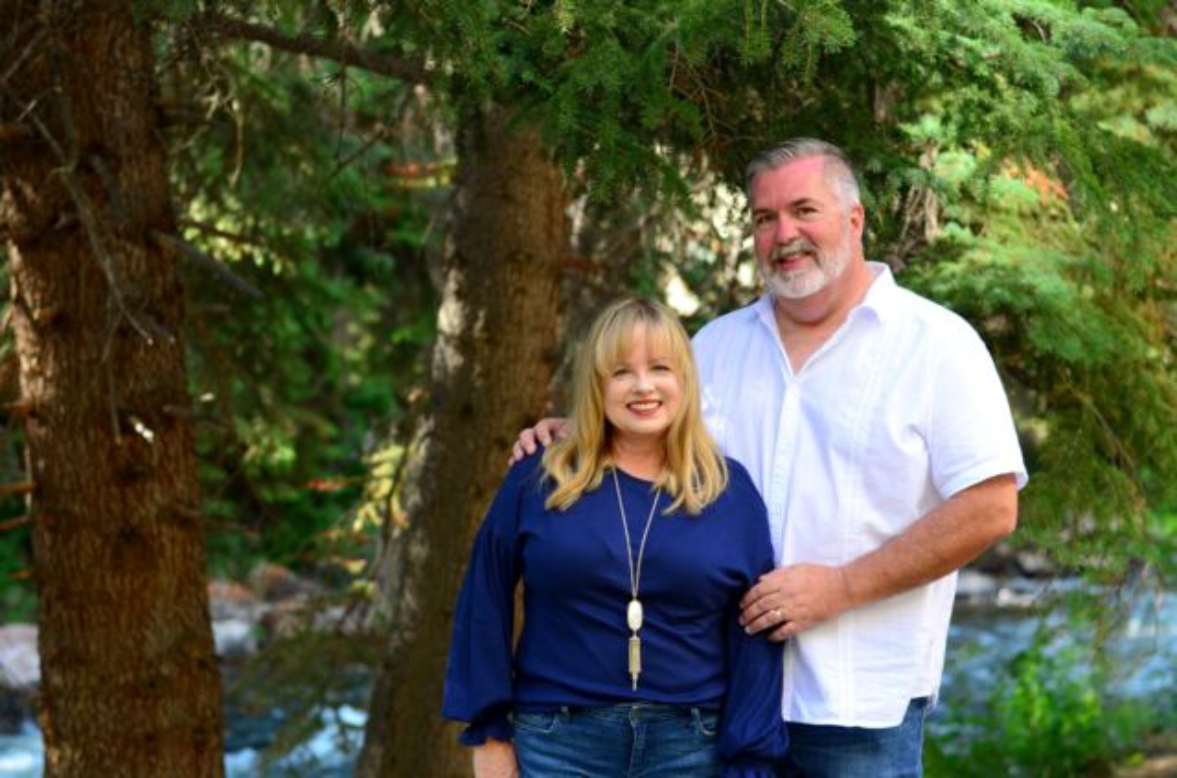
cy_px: 389
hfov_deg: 27.1
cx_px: 588
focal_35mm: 75
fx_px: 2445
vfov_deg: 18.1
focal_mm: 50
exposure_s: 1/125
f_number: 2.8
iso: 100
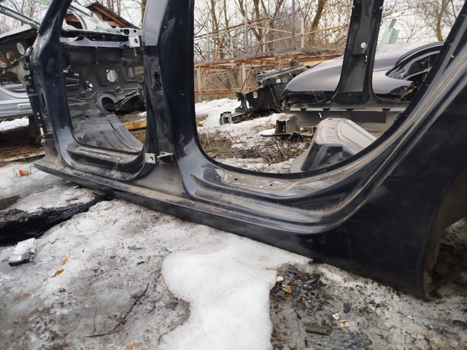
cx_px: 234
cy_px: 175
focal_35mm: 24
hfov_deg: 71.6
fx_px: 324
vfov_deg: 56.8
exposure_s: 1/100
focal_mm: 5.31
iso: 100
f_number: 1.7
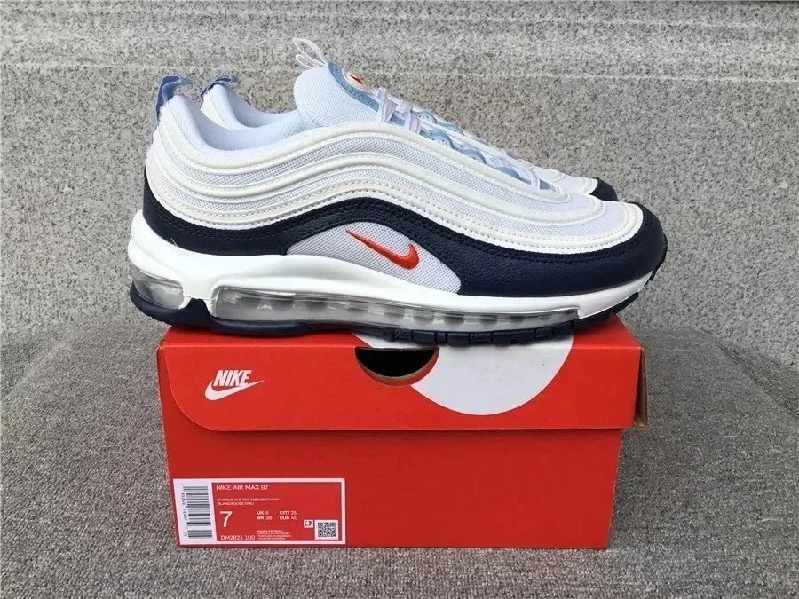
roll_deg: -0.9
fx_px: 716
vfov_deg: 45.4
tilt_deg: -18.5
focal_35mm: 31
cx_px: 400
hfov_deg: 58.4
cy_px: 300
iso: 25
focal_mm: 3.3
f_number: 2.4
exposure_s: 1/436
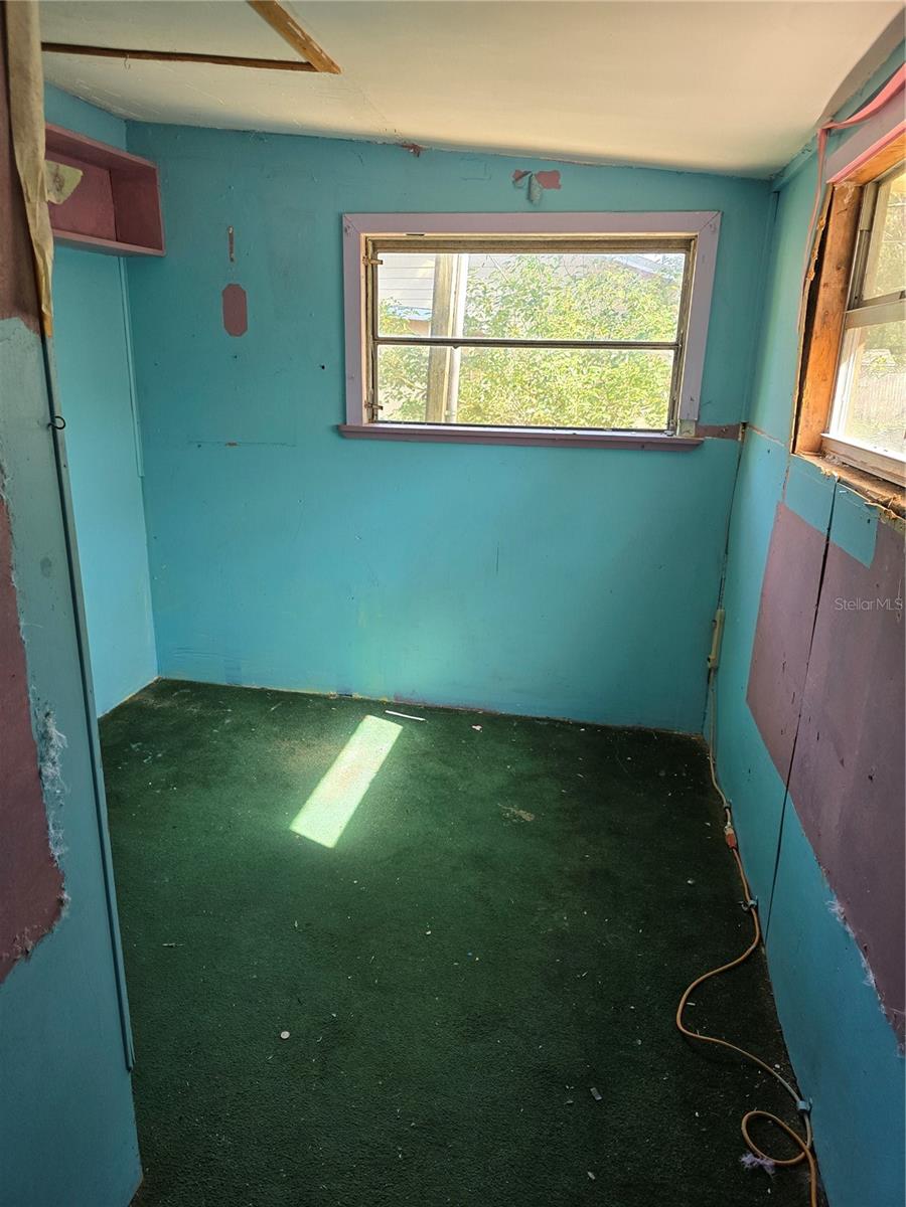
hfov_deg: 58.9
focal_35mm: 23
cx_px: 453
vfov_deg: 73.9
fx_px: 803
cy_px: 604
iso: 160
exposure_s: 1/180
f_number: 1.7
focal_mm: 6.3
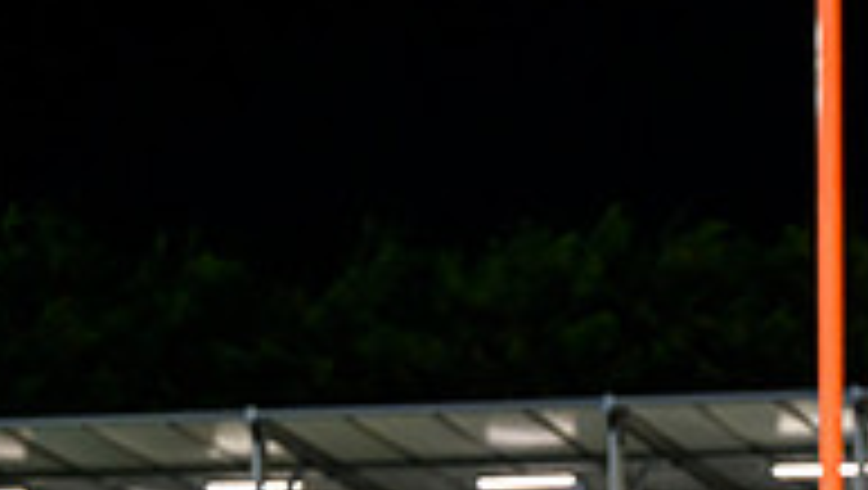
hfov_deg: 9.5
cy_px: 663
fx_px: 5068
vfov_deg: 5.5
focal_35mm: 220
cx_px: 1277
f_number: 3.2
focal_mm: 70
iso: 5000
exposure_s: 1/1250
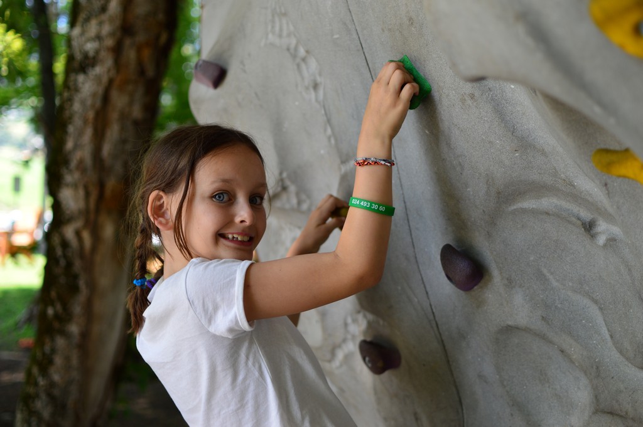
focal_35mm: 52
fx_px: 937
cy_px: 214
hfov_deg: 37.9
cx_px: 322
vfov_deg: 25.7
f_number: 1.8
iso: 100
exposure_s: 1/320
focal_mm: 35
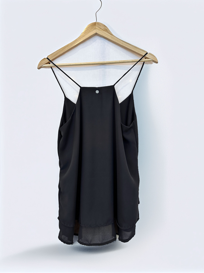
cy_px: 136
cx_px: 102
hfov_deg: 56.8
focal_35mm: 24
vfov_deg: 71.6
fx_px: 189
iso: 100
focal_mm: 6.86
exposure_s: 1/100
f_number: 1.78
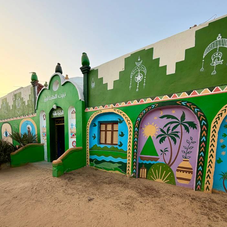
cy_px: 153
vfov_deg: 80.9
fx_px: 126
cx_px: 111
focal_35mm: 17
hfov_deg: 84.0
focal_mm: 2.22
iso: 40
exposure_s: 1/188
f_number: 2.2
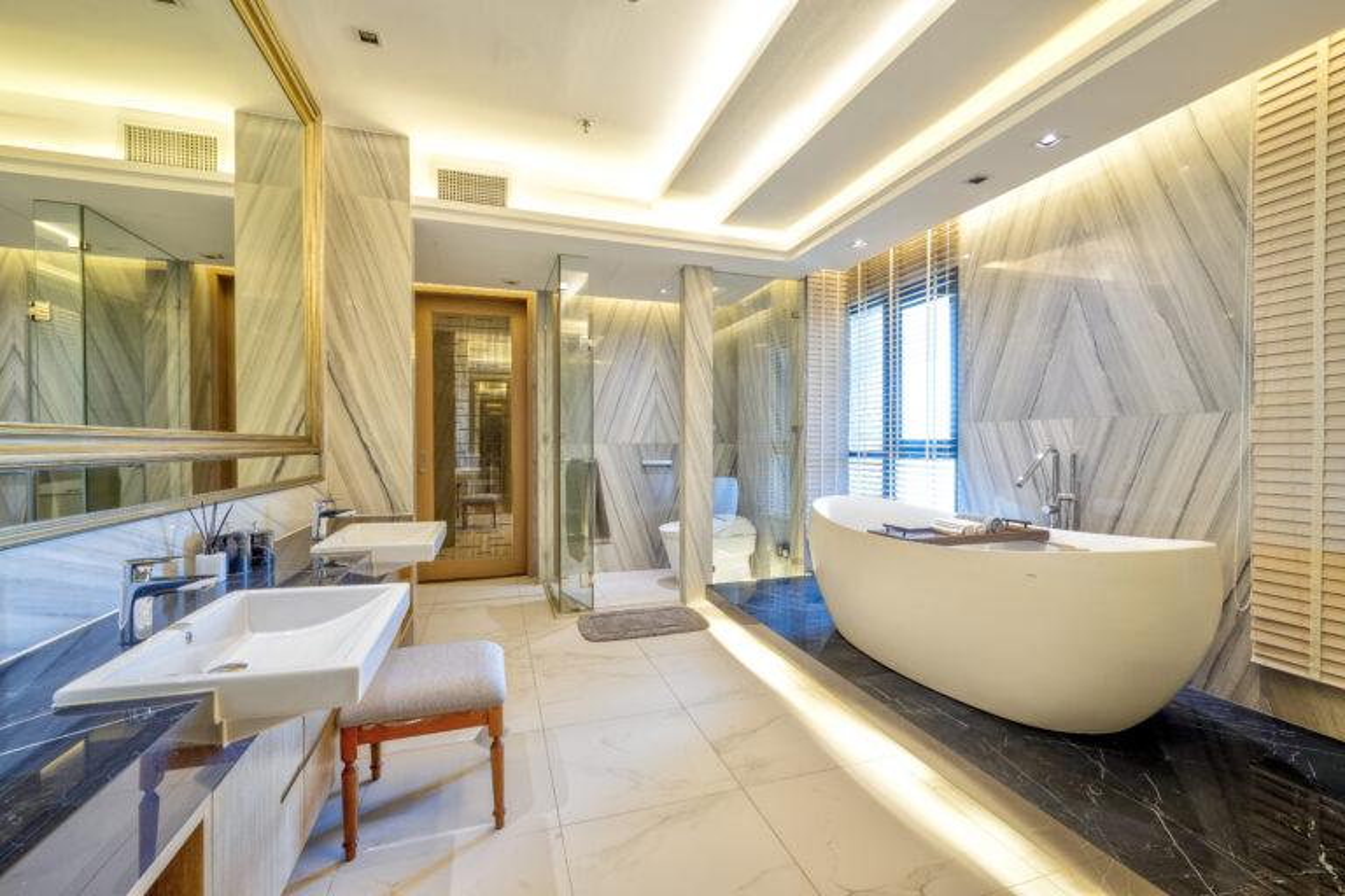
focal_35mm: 15
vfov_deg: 77.3
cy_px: 448
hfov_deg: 100.4
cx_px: 672
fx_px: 560
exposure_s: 1
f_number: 11
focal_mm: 15
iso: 200
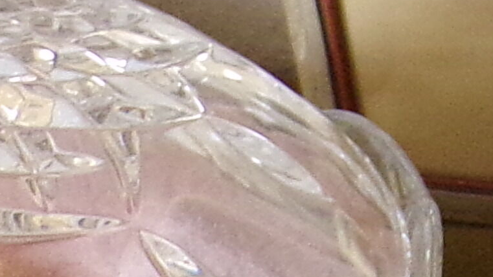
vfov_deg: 6.8
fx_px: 2314
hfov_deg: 9.4
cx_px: 1508
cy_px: -12
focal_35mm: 177
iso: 244
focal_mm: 4.3
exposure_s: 1/17
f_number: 3
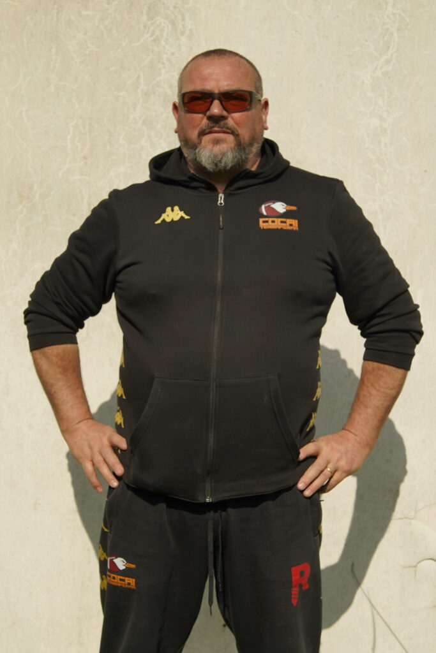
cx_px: 218
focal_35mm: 75
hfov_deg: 18.2
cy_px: 326
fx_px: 1362
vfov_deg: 27.0
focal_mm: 50
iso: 100
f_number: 6.3
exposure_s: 1/1000
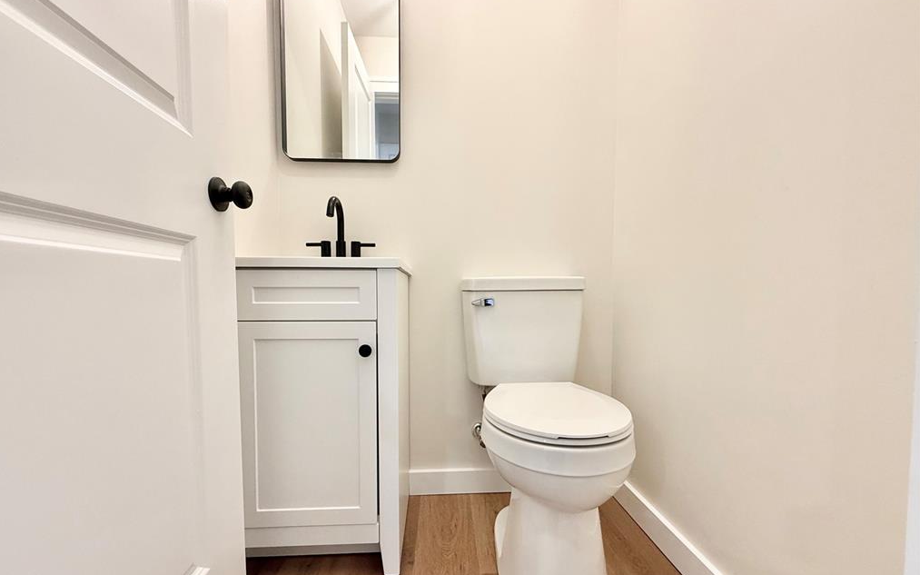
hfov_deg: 101.5
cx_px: 457
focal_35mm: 15
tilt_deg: -2.8
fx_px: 376
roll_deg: +0.0
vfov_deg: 74.7
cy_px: 308
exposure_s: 1/60
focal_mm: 2.22
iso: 200
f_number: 2.2
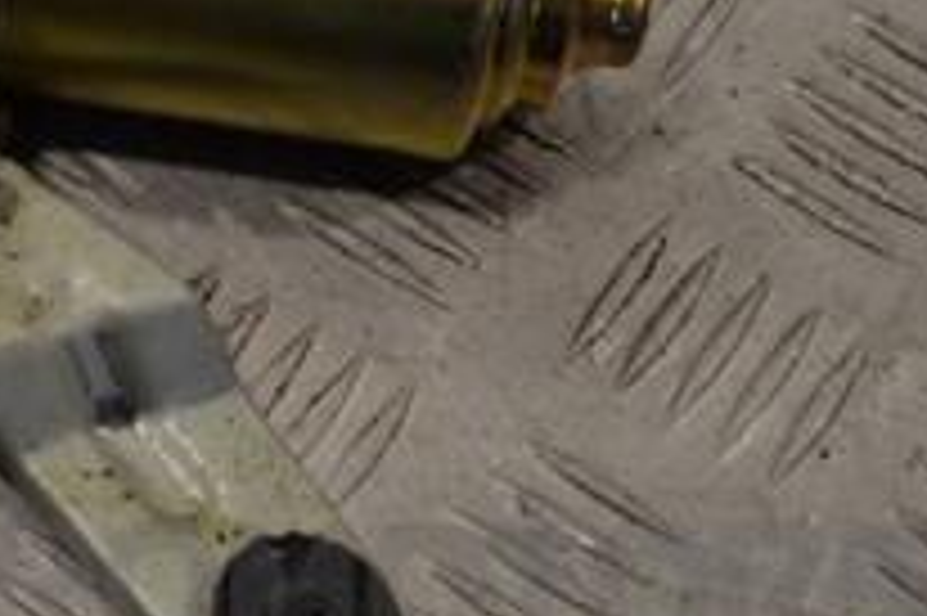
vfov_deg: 7.8
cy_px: -9
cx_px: -324
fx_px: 4503
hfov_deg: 11.4
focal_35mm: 175
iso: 250
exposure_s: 1/125
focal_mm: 40
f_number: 5.6
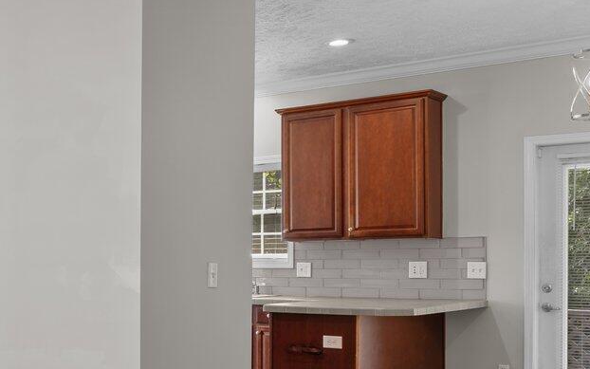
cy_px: 274
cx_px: -46
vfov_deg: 22.6
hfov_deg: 31.9
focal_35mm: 57
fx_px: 917
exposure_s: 1/2
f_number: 6.3
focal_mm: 17
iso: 200
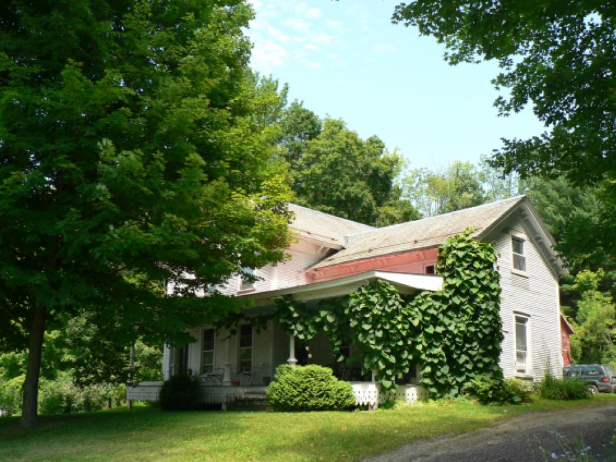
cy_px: 232
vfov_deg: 38.7
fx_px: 659
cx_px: 311
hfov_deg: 50.1
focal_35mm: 37
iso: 80
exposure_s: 1/100
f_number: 4
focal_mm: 6
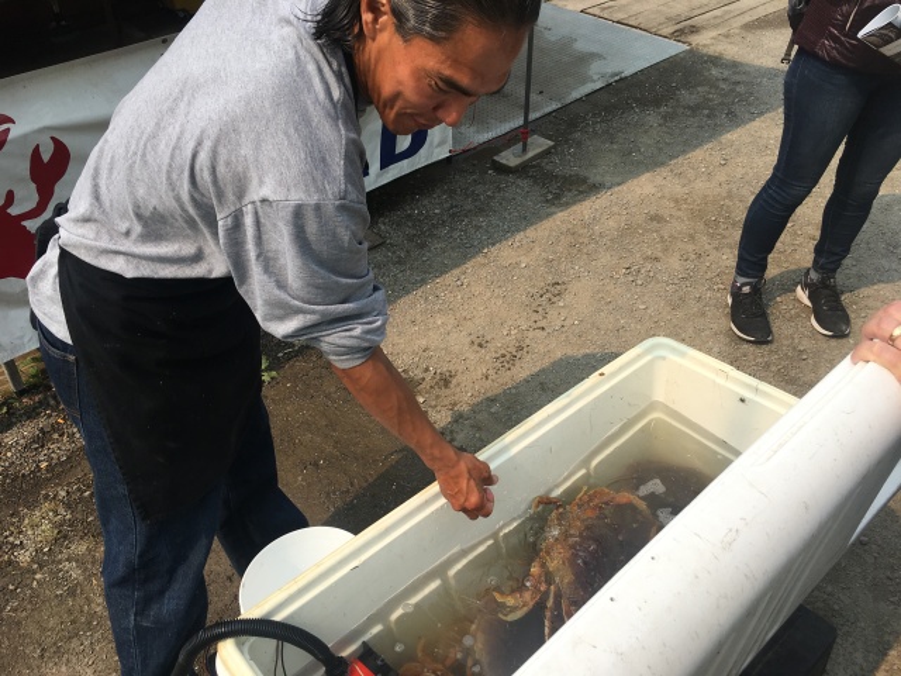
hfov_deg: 61.7
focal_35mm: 29
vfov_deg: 48.2
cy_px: 338
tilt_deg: -40.0
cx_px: 450
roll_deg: +1.2
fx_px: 755
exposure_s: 1/1425
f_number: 2.2
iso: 25
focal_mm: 4.15
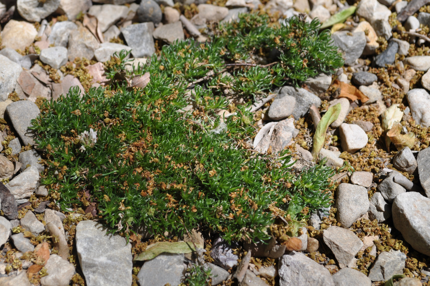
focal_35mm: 68
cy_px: 143
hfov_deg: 29.9
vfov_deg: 20.1
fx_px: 805
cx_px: 215
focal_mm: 45
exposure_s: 1/400
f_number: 8
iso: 200
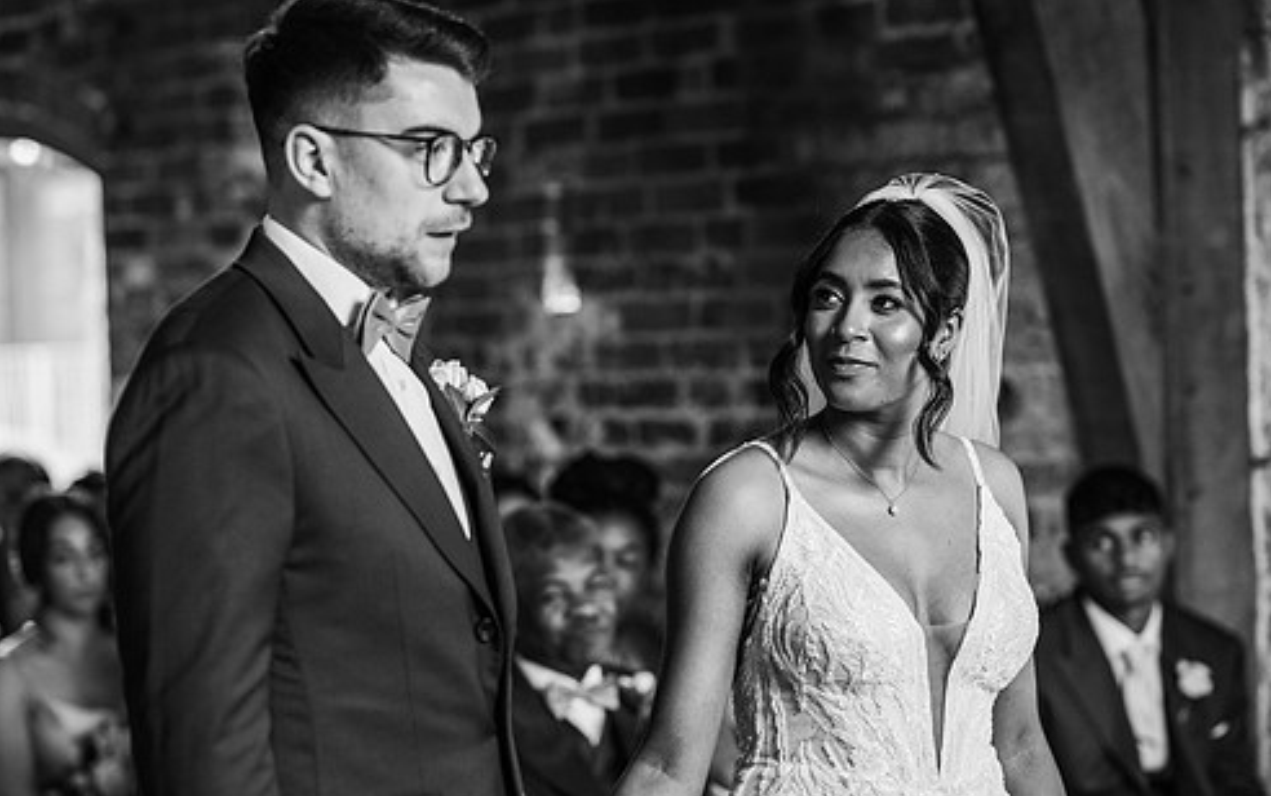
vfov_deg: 12.8
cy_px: 468
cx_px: 651
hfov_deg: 20.4
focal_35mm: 102
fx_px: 3535
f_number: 2.5
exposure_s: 1/200
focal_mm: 85
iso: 720
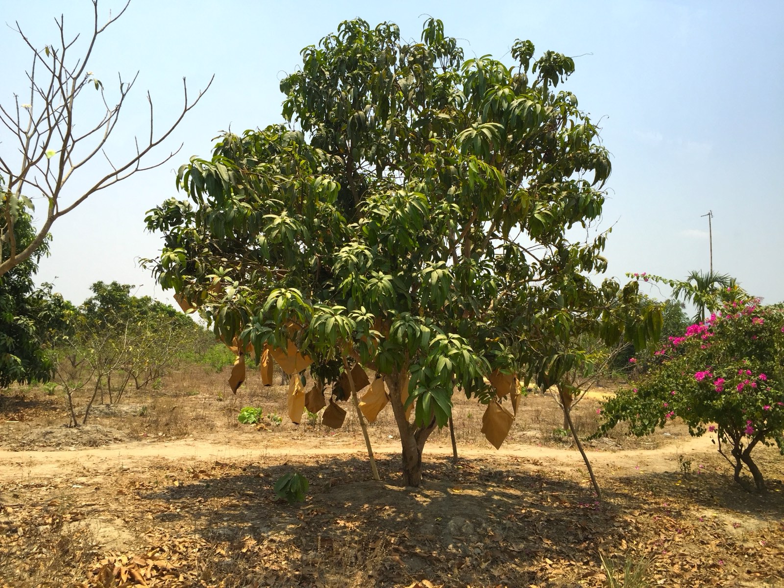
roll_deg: -3.7
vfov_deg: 48.2
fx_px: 657
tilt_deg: +3.8
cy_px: 294
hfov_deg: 61.7
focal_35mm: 29
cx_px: 392
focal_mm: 4.15
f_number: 2.2
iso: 32
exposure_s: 1/395
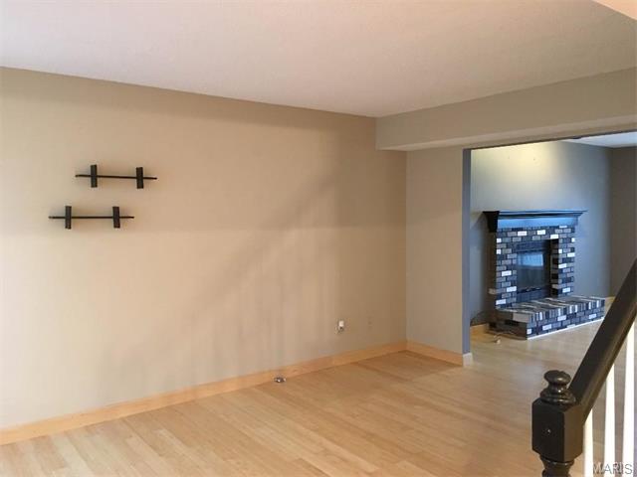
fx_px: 534
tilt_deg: -2.6
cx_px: 318
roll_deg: -0.4
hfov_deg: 61.7
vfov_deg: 48.2
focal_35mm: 29
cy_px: 238
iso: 200
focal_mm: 4.15
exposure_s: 1/20
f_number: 2.2
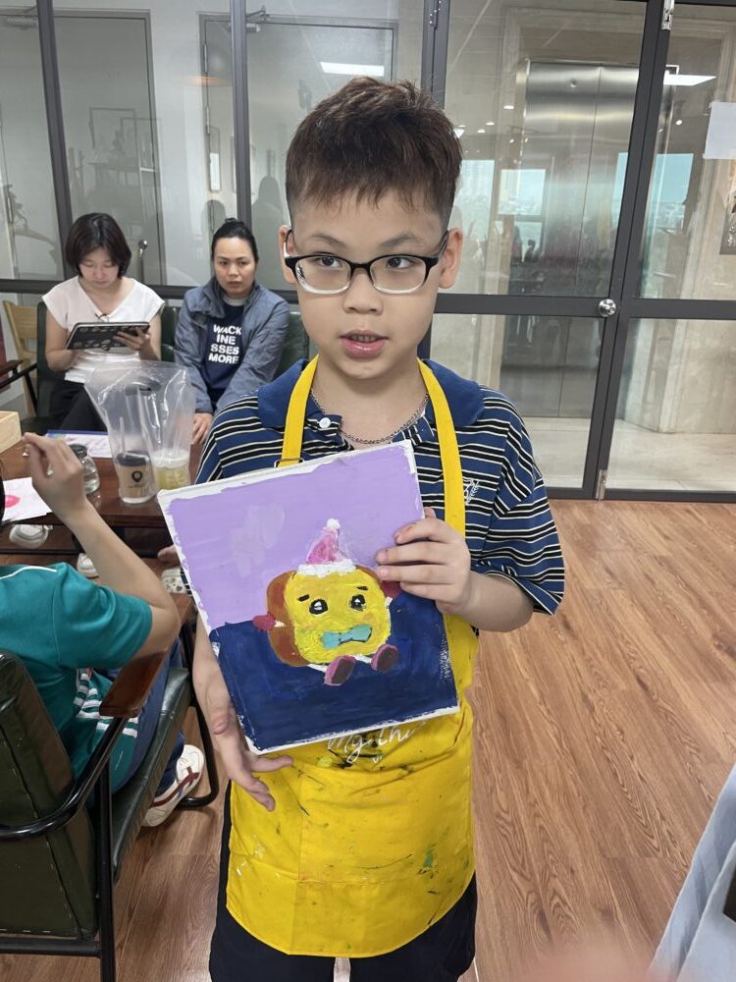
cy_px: 491
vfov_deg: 67.3
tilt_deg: -19.3
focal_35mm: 26
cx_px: 368
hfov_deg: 53.1
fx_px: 737
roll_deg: -2.8
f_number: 1.6
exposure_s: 1/50
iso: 125
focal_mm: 4.2
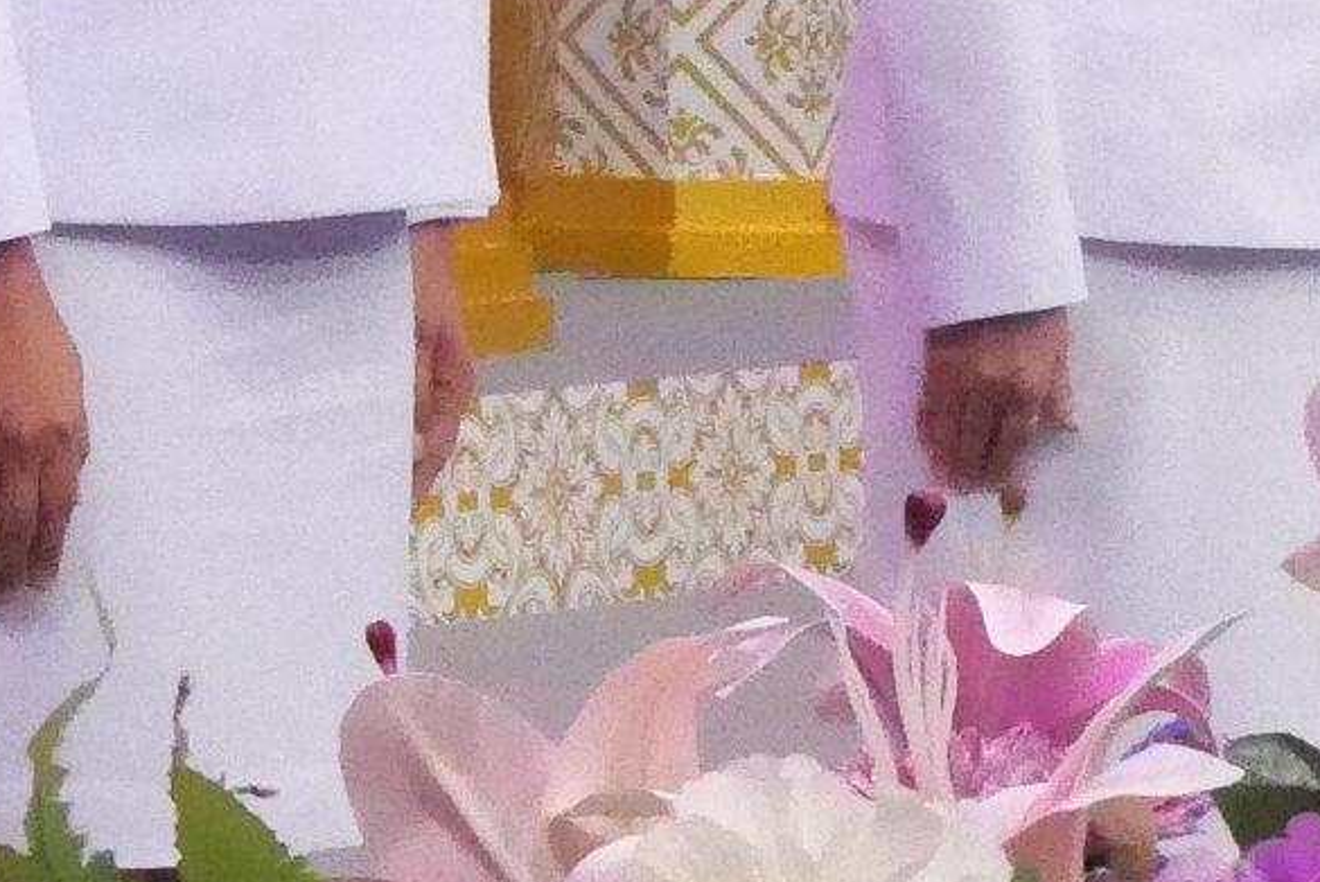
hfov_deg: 6.5
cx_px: -2087
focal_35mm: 298
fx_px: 10934
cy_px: -183
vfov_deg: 4.6
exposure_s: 1/500
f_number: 9
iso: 10000
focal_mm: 23
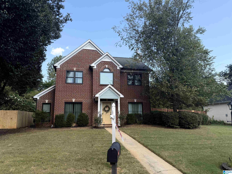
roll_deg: +1.4
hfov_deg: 71.6
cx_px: 116
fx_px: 161
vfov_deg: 56.8
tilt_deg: +10.3
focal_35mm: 24
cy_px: 87
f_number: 1.78
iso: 80
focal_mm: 6.76
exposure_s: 1/1385
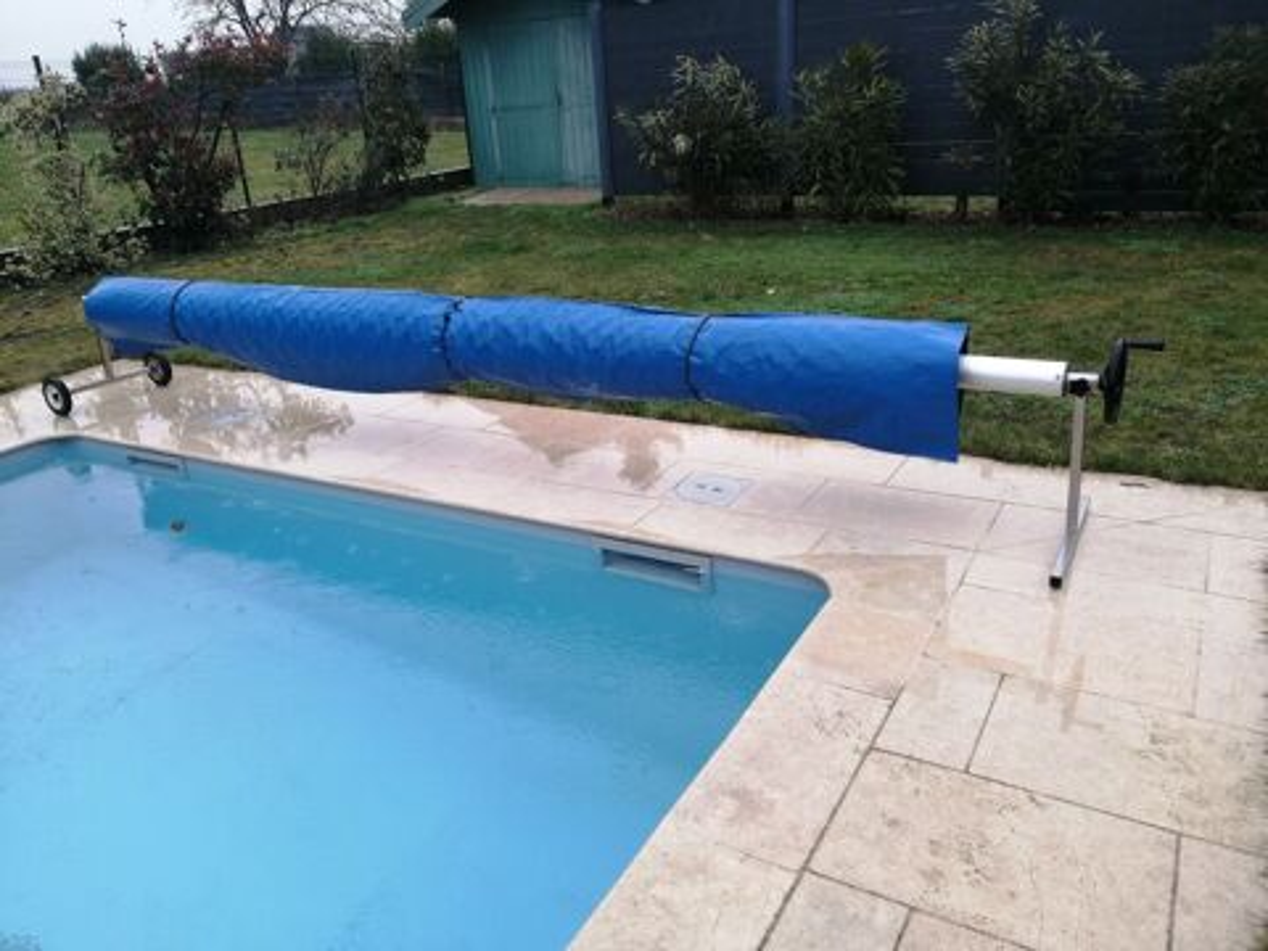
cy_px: 476
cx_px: 634
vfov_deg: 51.4
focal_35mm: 27
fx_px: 989
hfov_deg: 65.3
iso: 50
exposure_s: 1/131
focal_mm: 3.62
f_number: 1.8
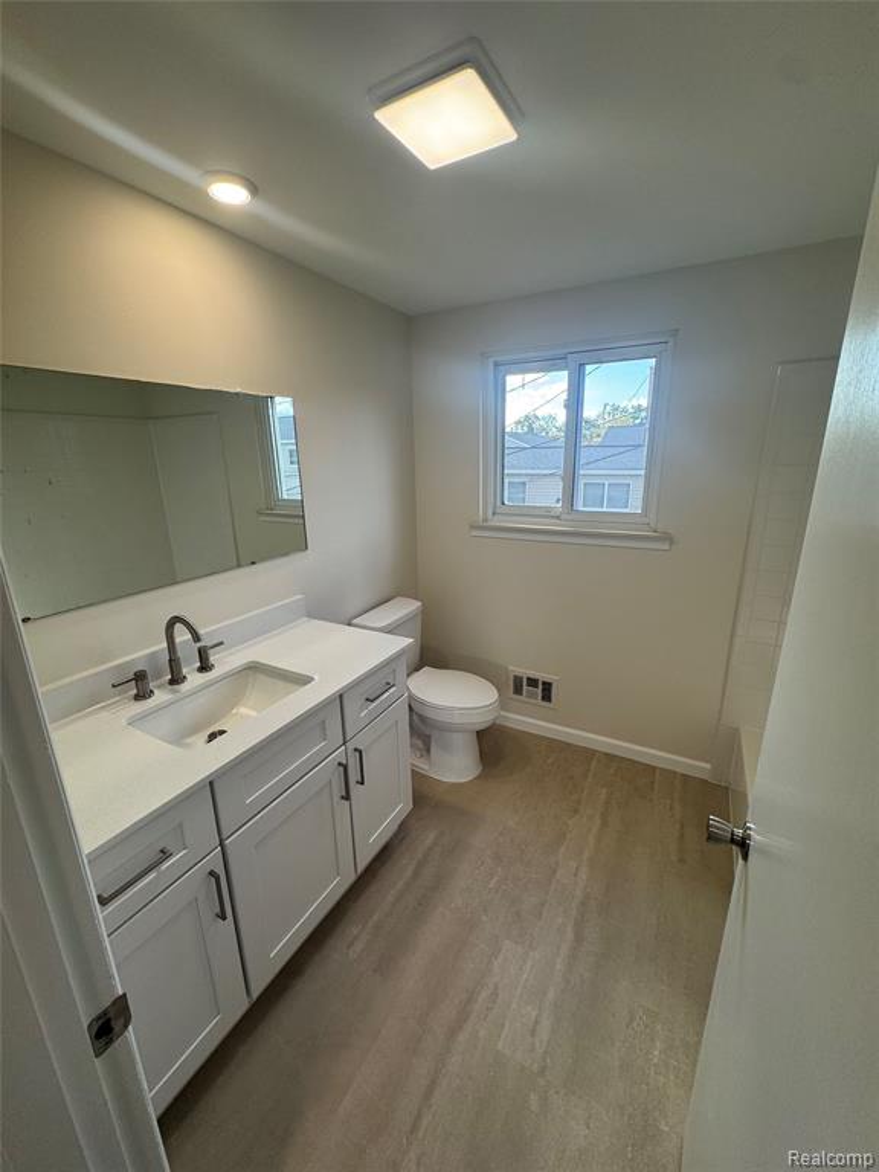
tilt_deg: -16.0
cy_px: 586
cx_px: 440
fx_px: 474
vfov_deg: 102.1
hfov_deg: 85.7
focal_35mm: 14
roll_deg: +0.3
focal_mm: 2.22
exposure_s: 1/120
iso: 64
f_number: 2.2
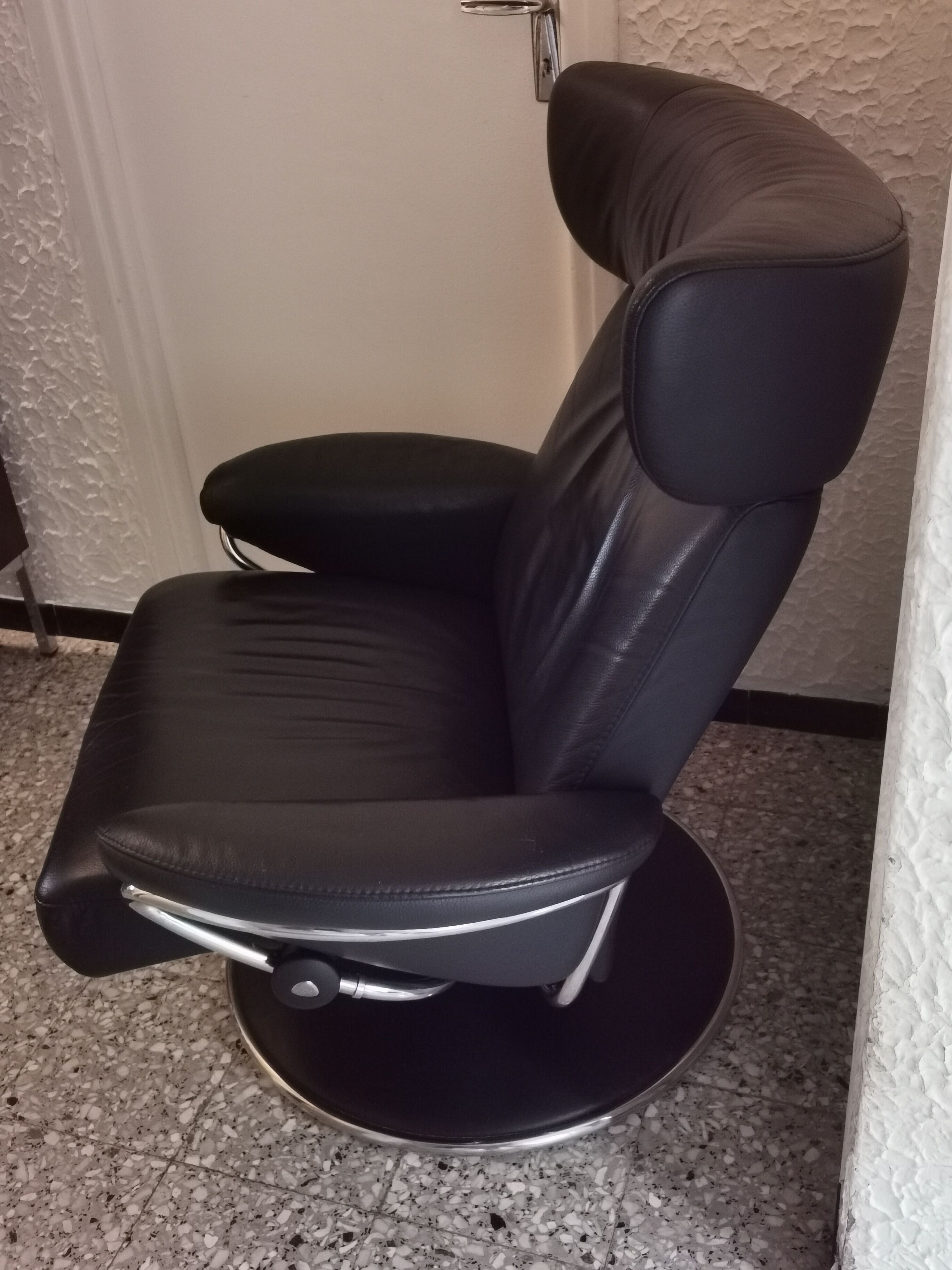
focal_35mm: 35
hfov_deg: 40.7
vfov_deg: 52.6
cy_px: 635
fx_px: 1283
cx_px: 476
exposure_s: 1/33.3
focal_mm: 5.56
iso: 400
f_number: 1.6
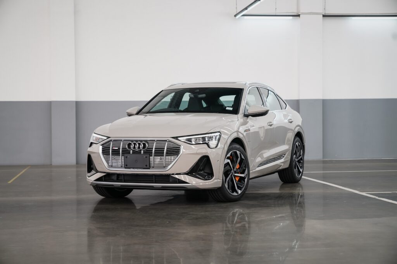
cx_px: 198
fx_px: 772
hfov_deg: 28.8
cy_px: 132
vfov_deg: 19.5
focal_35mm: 70
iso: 500
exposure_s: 1/50
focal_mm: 70
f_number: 4
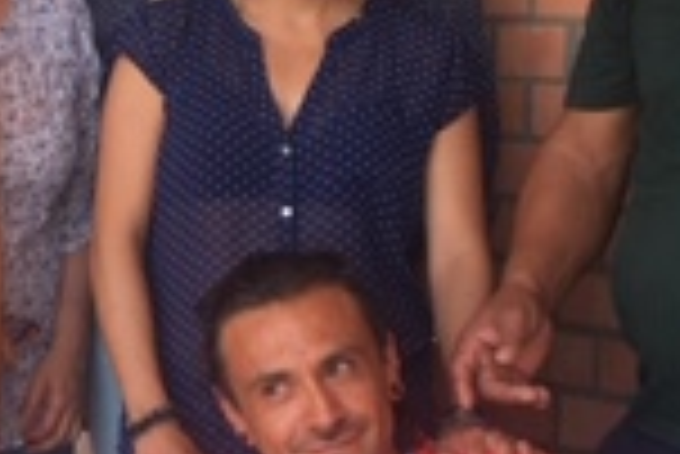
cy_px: 256
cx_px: -9
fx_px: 2420
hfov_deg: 15.7
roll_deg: -2.2
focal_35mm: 128
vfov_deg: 10.7
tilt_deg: -4.4
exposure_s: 1/120
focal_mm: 4.15
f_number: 2.2
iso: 40
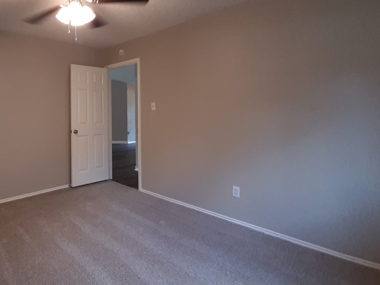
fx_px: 231
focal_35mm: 21
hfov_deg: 73.8
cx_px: 99
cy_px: 113
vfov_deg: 62.9
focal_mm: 1.42
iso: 160
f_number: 2.2
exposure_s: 1/40
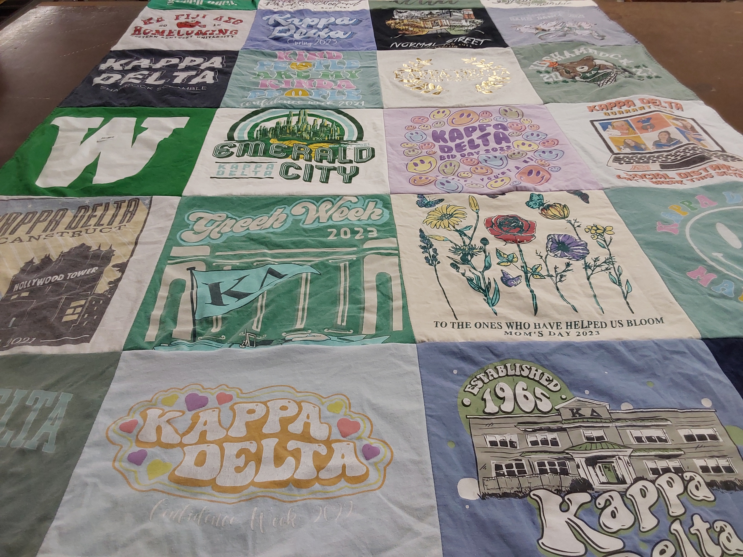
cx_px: 372
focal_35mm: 28
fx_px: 601
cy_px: 278
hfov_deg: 63.4
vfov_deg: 49.7
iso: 64
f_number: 1.9
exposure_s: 1/60
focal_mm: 2.91
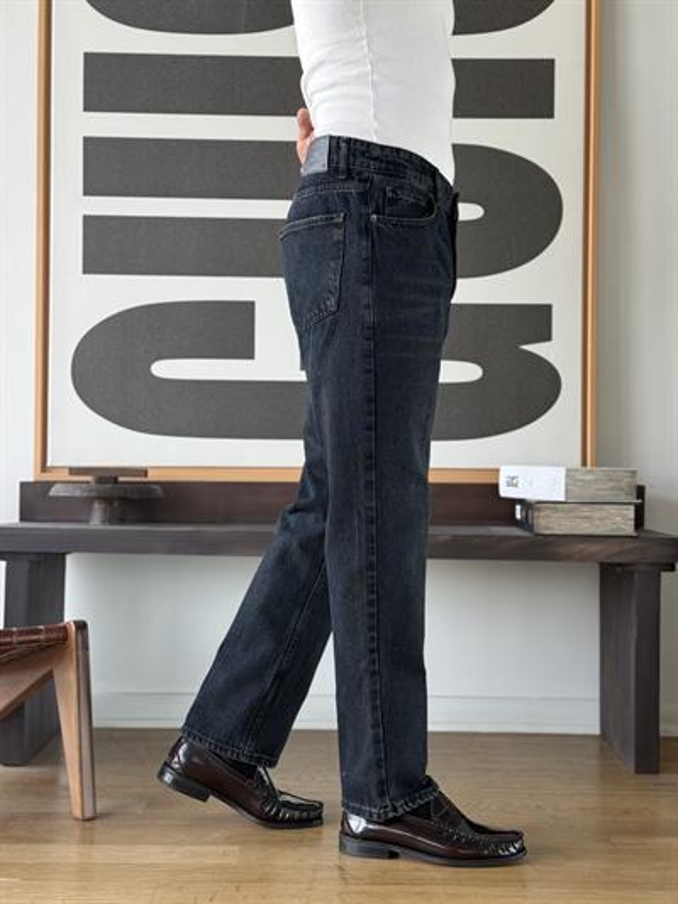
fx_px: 1253
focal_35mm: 48
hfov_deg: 30.3
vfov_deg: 39.6
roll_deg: -0.9
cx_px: 339
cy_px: 452
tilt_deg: +0.8
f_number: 1.78
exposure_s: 1/148
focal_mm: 6.76
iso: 80
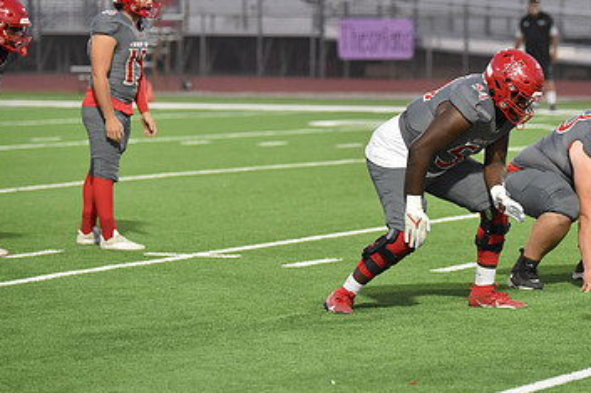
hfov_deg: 9.3
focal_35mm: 222
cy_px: 110
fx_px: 3643
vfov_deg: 6.2
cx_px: 462
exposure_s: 1/640
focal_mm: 135
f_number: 2.8
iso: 3200
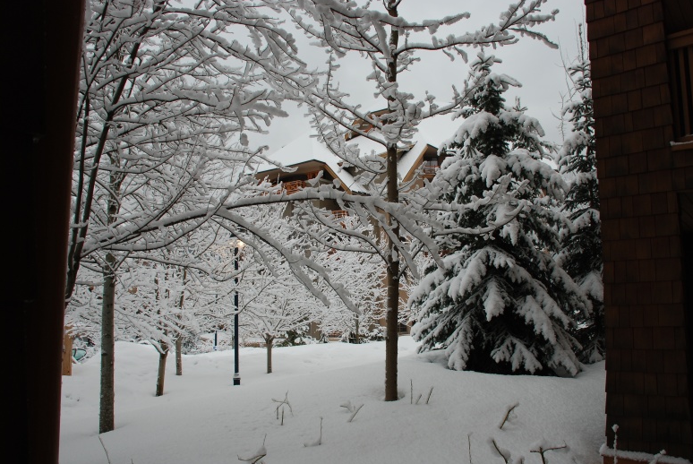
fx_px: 597
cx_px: 356
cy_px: 235
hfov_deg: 60.2
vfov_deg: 42.4
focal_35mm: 31
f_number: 7.1
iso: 200
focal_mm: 20
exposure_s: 1/60
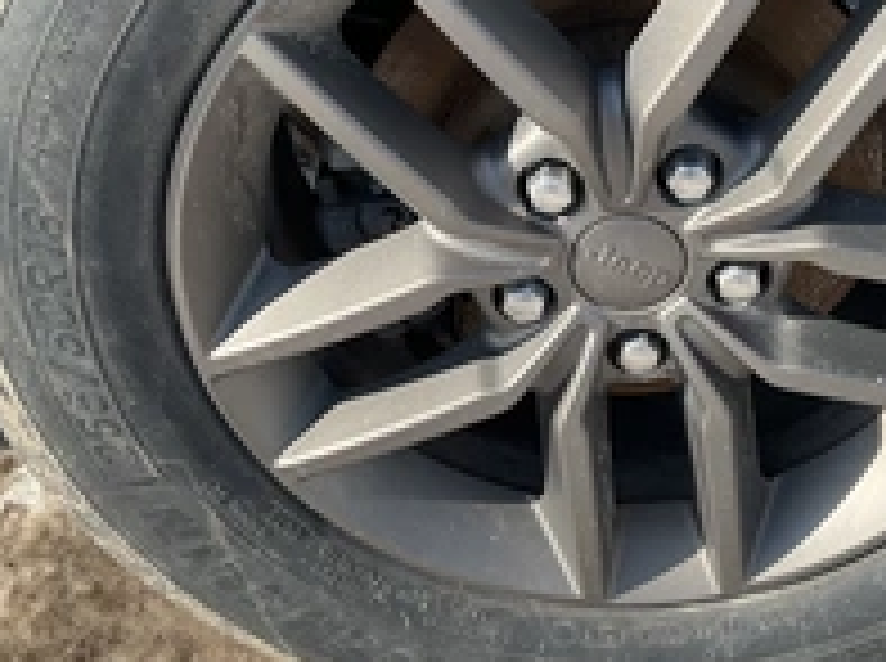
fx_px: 1507
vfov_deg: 24.4
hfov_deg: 32.5
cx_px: 576
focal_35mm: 59
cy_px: 144
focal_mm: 3
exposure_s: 1/666
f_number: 1.8
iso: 25
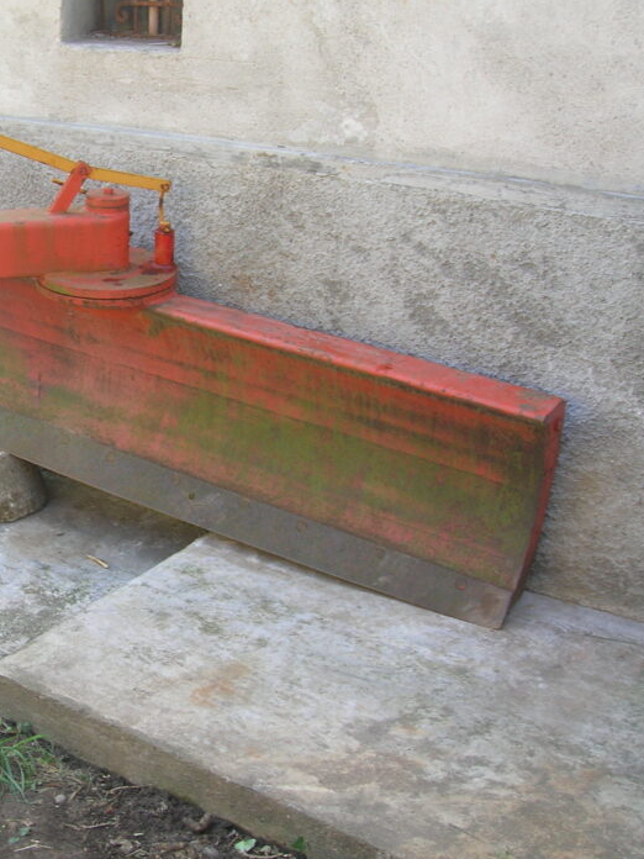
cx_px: 21
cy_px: 389
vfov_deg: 38.2
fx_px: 1240
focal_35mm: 50
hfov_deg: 27.6
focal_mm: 5.7
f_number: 4.9
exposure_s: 1/33.4
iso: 50
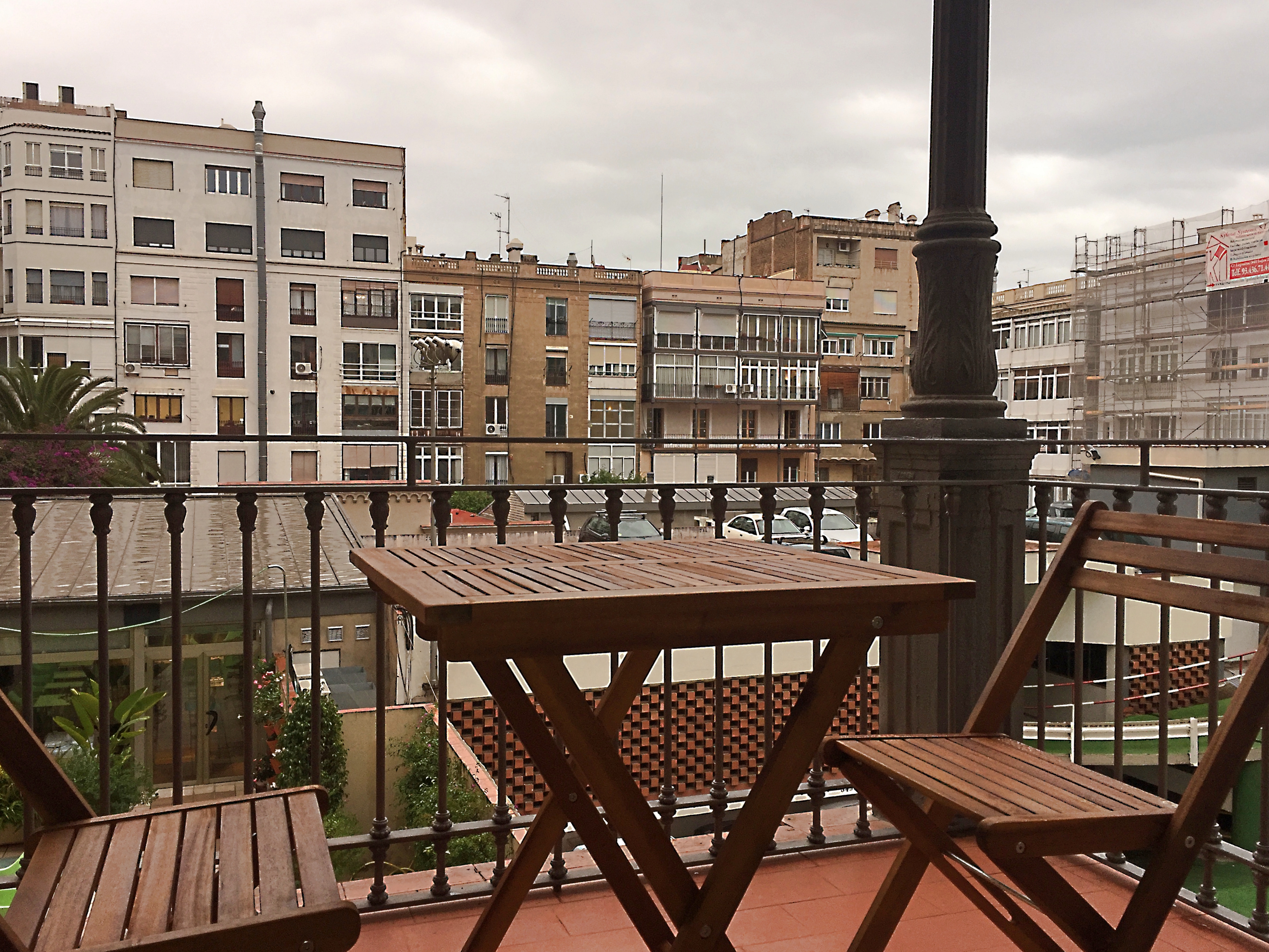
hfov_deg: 61.7
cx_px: 634
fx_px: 1063
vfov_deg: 48.2
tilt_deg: -1.3
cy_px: 476
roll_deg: +0.5
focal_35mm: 29
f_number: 2.2
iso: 32
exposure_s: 1/127
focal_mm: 4.15
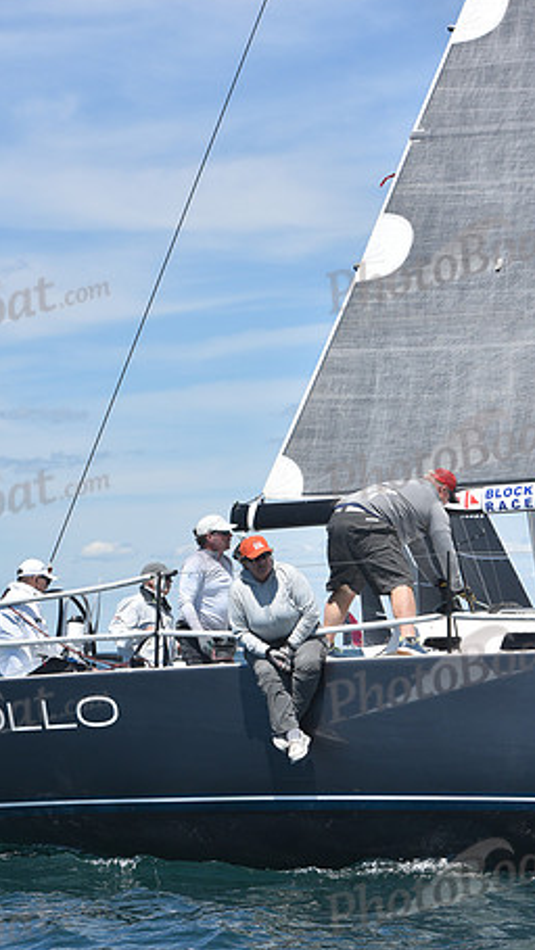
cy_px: 591
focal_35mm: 131
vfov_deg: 16.4
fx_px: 3303
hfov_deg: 9.3
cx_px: 218
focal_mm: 98
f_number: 9
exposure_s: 1/800
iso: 250
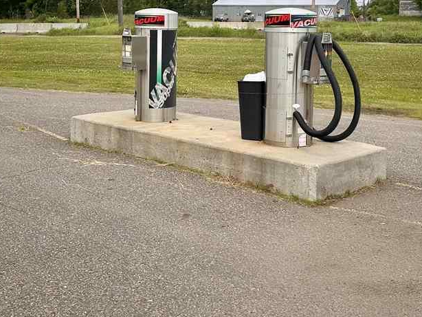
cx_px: 233
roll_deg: +0.1
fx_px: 610
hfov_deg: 38.1
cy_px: 65
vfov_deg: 28.5
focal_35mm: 50
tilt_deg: -2.2
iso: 80
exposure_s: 1/5848
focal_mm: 6.86
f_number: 1.78
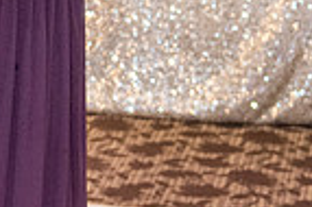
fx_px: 1818
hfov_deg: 9.4
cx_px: -228
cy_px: -221
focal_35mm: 210
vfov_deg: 6.3
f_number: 3.5
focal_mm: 40
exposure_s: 1/160
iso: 1600
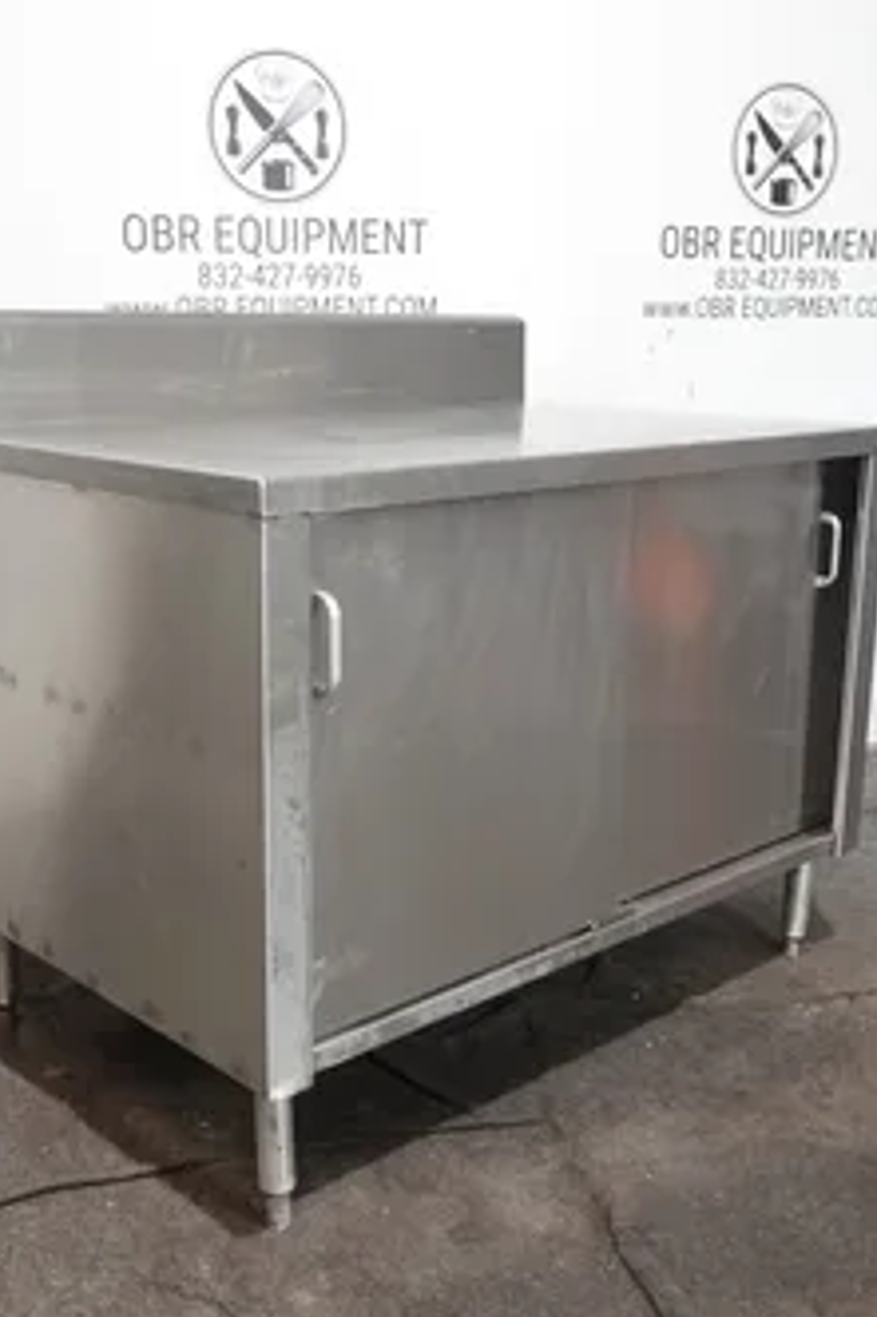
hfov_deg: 32.6
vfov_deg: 47.4
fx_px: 1500
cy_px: 666
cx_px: 395
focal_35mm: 41
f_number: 3.5
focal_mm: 12.51
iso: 1250
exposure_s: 1/40
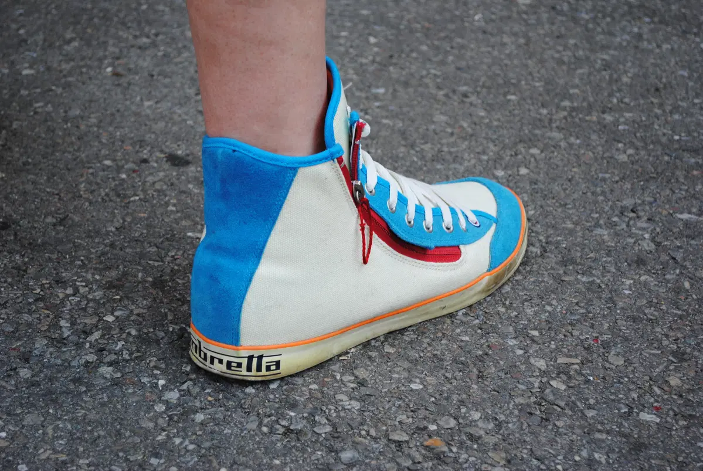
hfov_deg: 24.6
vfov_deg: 16.6
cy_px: 236
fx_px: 1613
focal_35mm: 82
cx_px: 352
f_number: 5.6
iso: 100
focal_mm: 55
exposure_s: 1/125
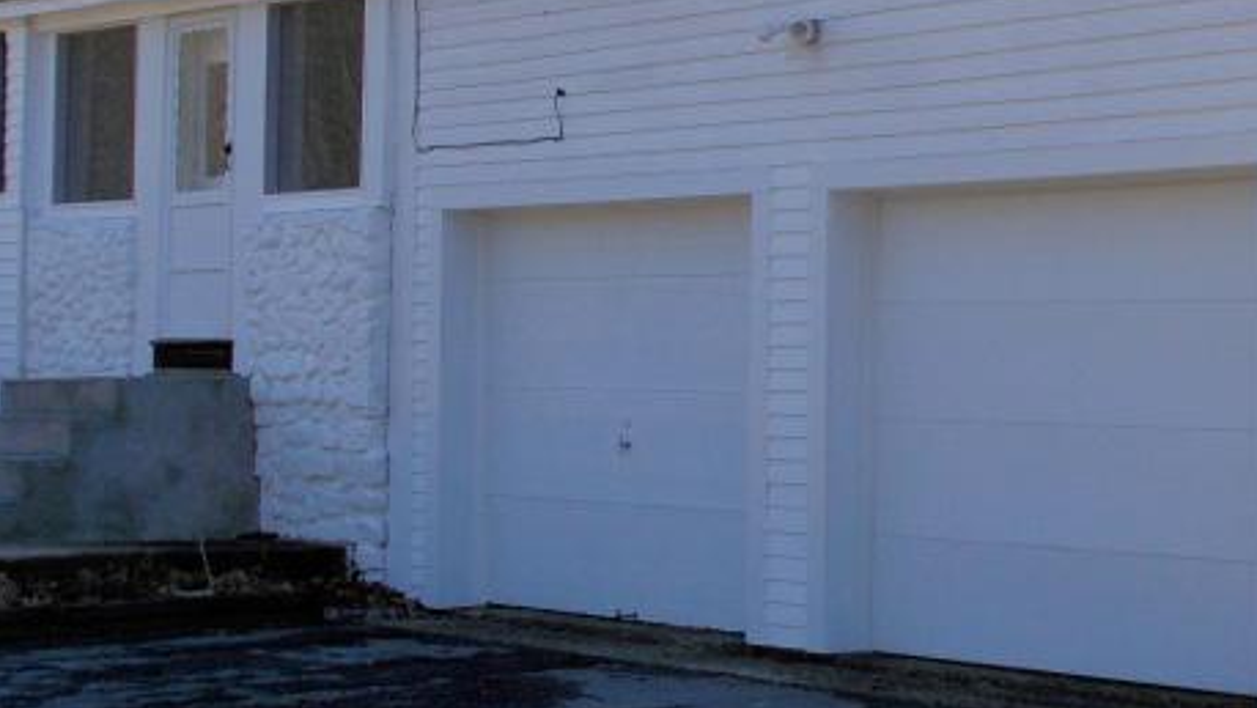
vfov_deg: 12.7
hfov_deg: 22.4
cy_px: 143
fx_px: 3168
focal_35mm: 95
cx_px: 697
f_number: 3.9
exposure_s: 1/500
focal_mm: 6.9
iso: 80
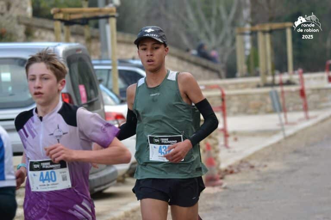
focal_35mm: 225
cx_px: 166
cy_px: 110
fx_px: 2069
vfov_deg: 6.1
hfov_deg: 9.1
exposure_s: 1/500
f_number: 5
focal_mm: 150
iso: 1000
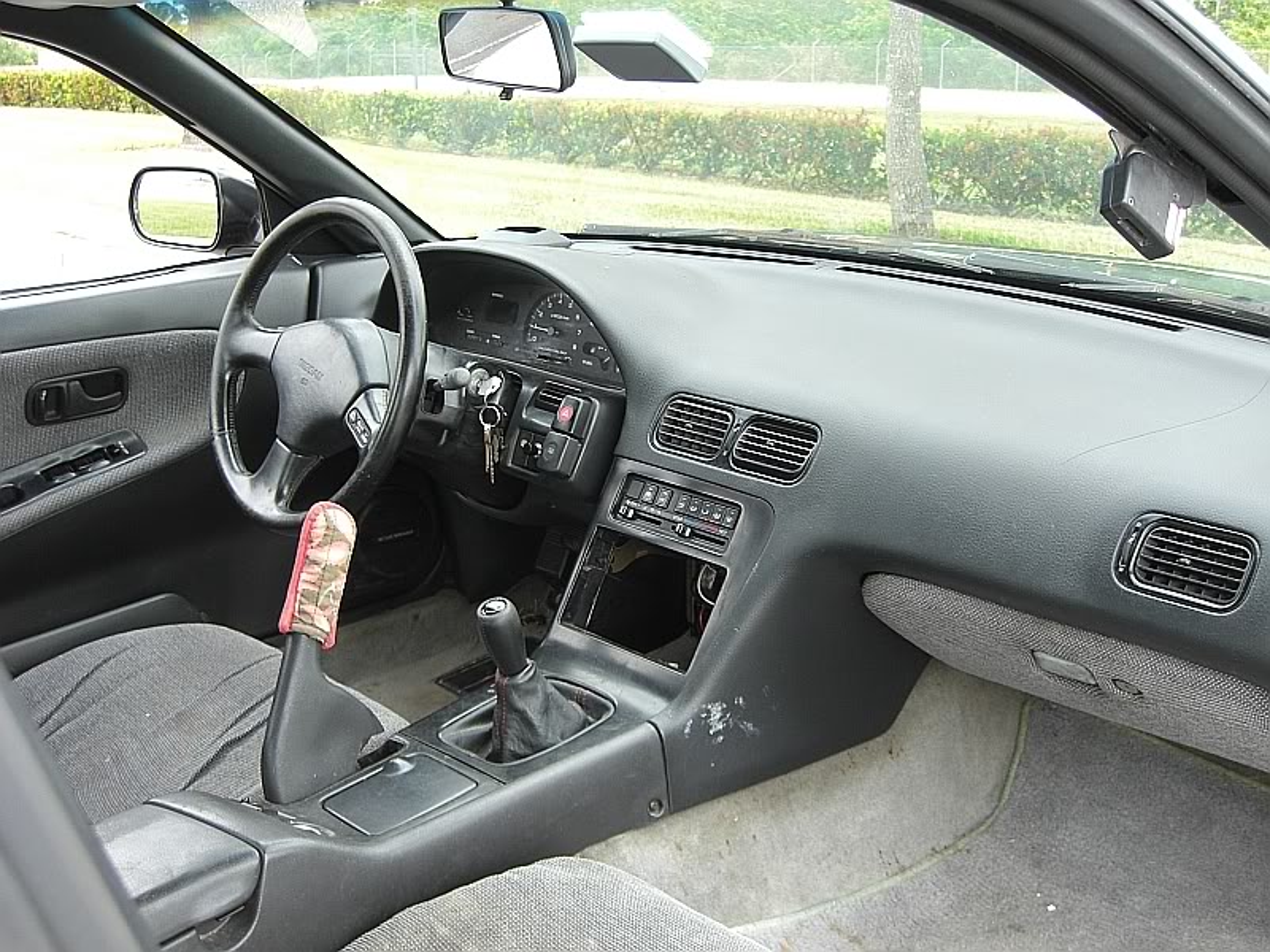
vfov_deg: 37.7
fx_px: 1394
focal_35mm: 38
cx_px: 635
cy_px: 476
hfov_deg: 49.0
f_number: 2.8
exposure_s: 1/80
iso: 80
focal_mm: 7.9
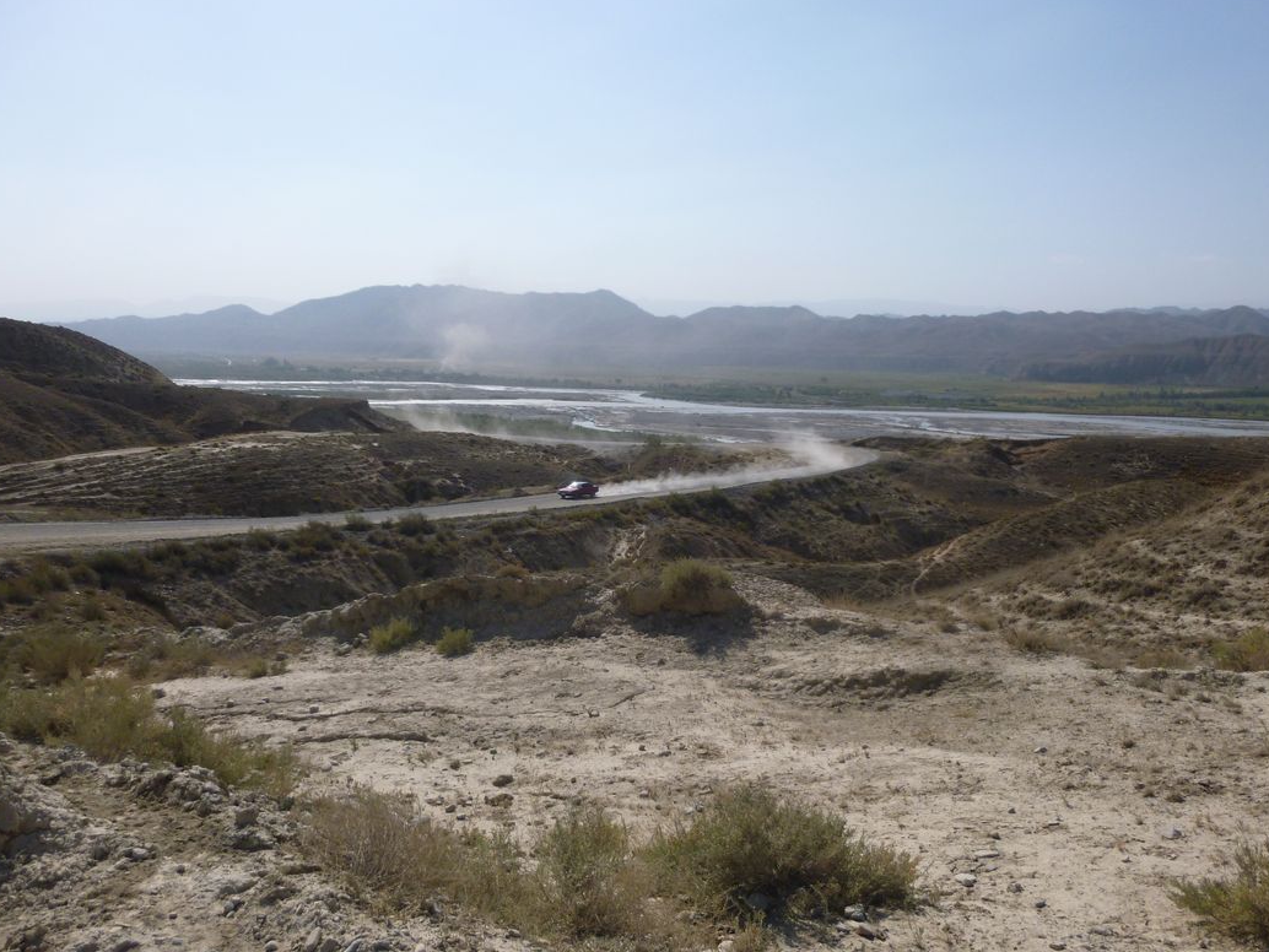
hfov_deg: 61.5
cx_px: 703
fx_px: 1063
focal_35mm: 29
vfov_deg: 48.1
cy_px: 543
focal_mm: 4.5
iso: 100
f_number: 9
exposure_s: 1/250
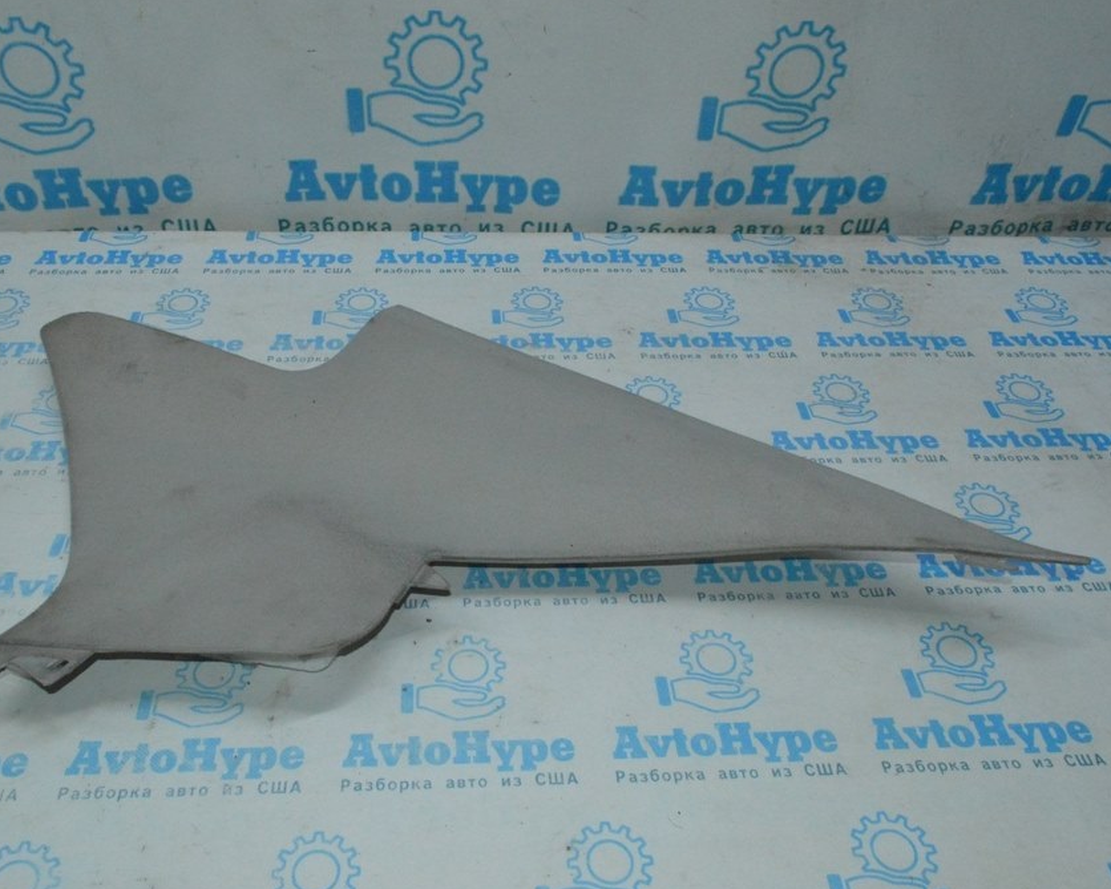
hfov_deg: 57.0
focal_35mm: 31
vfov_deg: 47.1
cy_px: 444
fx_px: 1019
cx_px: 477
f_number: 16
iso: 5000
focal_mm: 18
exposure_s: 1/200
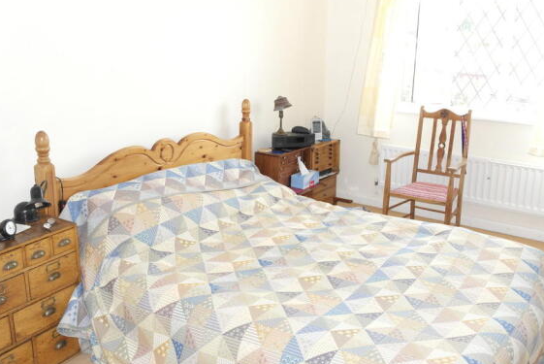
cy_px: 160
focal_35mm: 35
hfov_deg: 54.4
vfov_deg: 37.9
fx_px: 529
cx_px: 281
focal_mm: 20
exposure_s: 1/40
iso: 800
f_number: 7.1
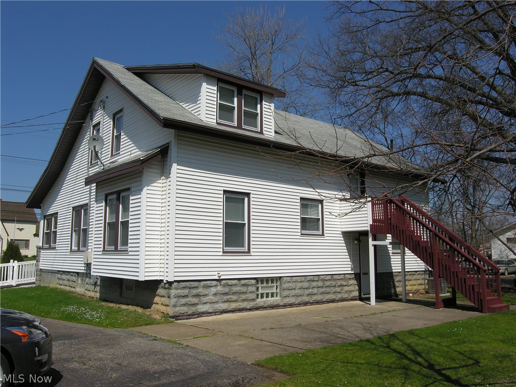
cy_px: 194
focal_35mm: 30
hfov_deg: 60.0
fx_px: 447
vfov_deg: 46.8
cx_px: 258
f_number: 7
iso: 50
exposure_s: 1/352
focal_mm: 7.5
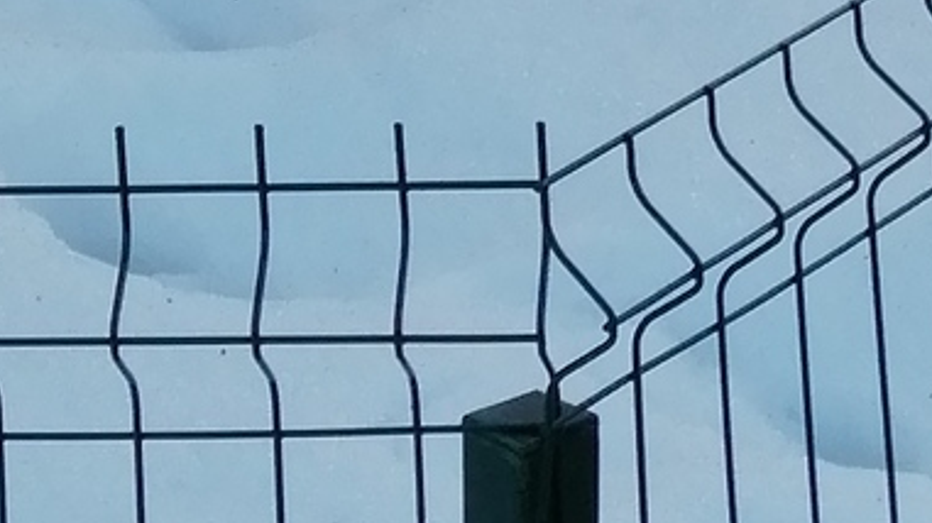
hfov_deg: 10.7
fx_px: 4941
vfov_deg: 5.6
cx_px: 917
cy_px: -1092
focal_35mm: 200
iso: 50
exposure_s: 1/60
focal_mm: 3.95
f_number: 1.8
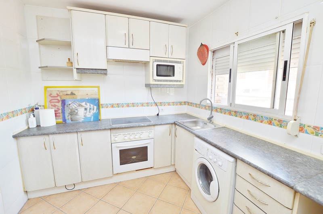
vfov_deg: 77.2
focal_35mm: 15
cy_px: 107
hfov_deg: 100.5
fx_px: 134
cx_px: 162
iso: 400
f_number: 5.6
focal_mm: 10
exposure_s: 1/125
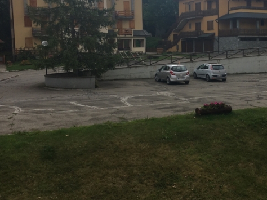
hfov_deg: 39.3
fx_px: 362
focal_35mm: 47
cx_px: 203
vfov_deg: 30.8
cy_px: 81
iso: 25
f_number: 2.2
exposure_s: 1/1083
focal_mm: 4.15
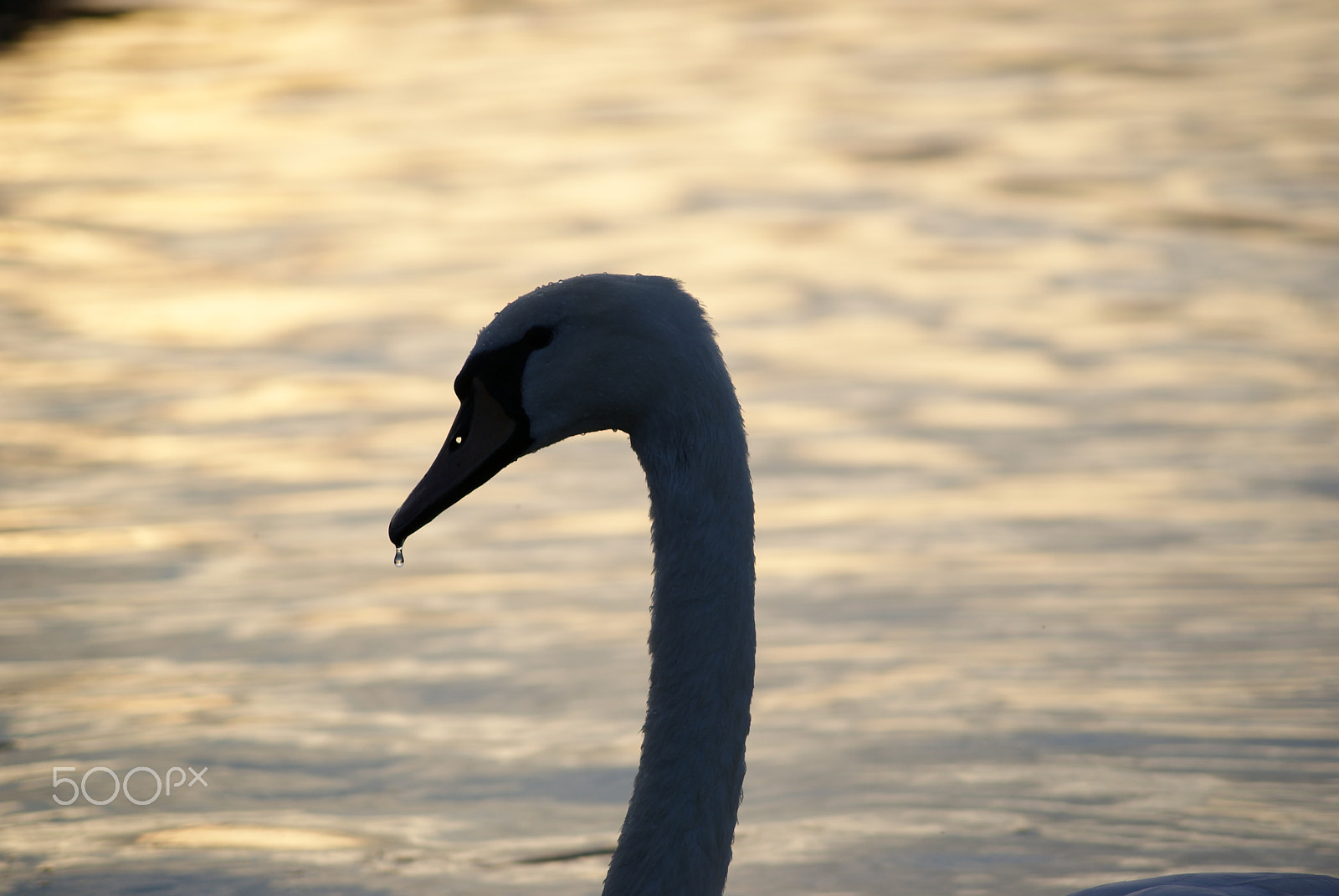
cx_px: 670
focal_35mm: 225
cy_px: 448
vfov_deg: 6.1
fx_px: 8379
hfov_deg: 9.1
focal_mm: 150
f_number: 4.5
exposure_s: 1/250
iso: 100
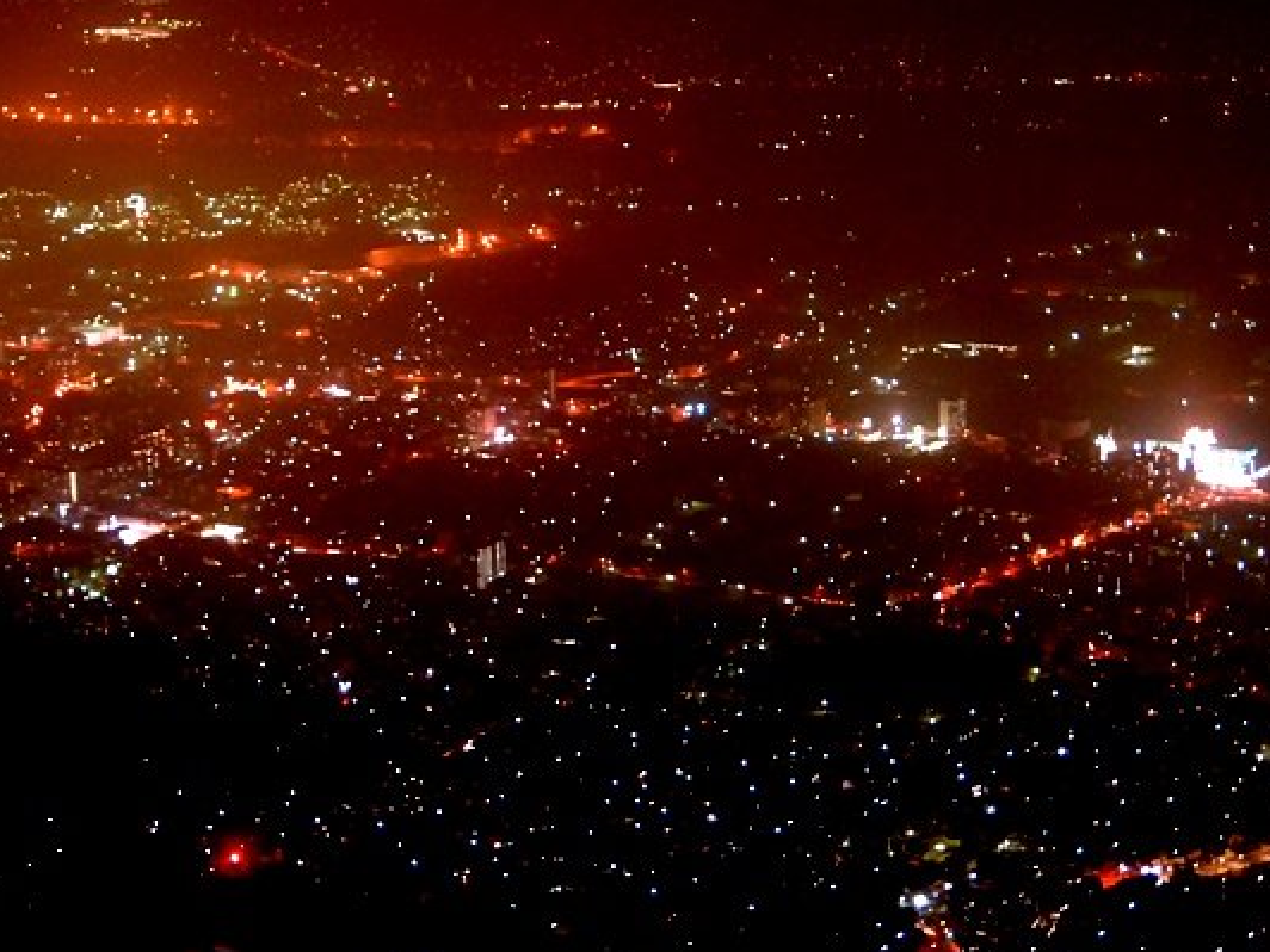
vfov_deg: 17.0
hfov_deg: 22.5
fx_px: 3192
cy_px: 445
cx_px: 597
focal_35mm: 87
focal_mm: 40
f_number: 2.8
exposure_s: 1/1.3
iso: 1600
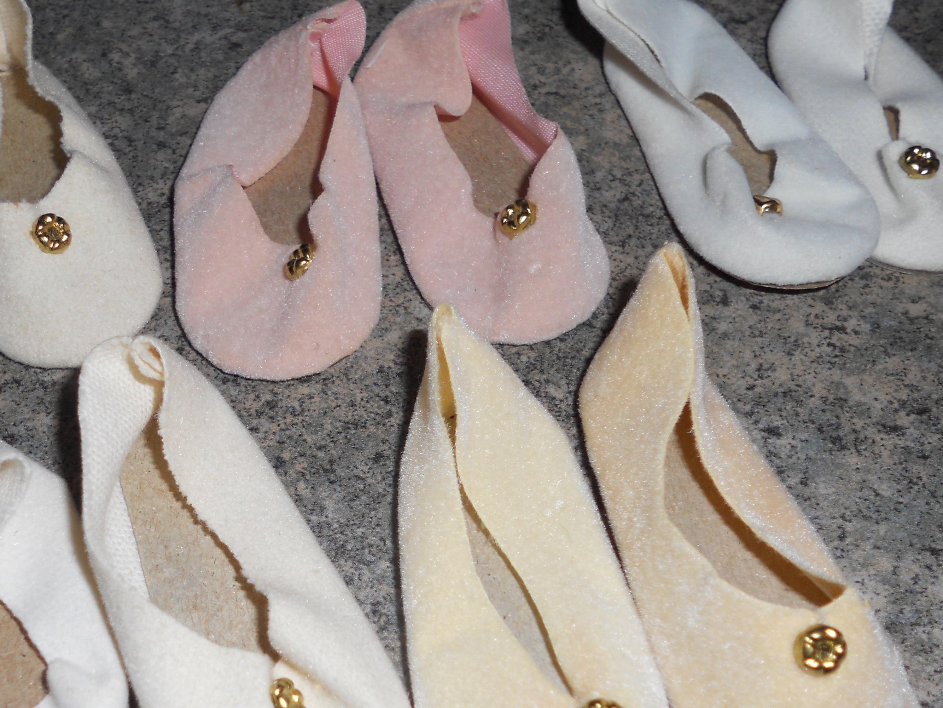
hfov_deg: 39.2
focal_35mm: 48
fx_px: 1308
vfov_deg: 29.9
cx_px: 318
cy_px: 499
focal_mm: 5.8
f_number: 8.8
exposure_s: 1/25
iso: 80
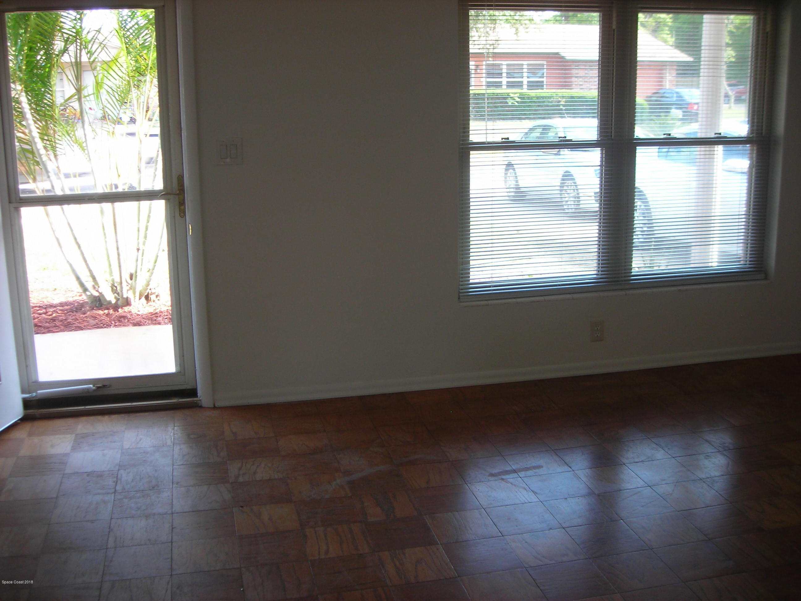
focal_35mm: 38
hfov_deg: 49.0
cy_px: 300
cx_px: 400
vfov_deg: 37.7
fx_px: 879
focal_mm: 6.3
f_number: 3.2
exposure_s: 1/16.4
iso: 50
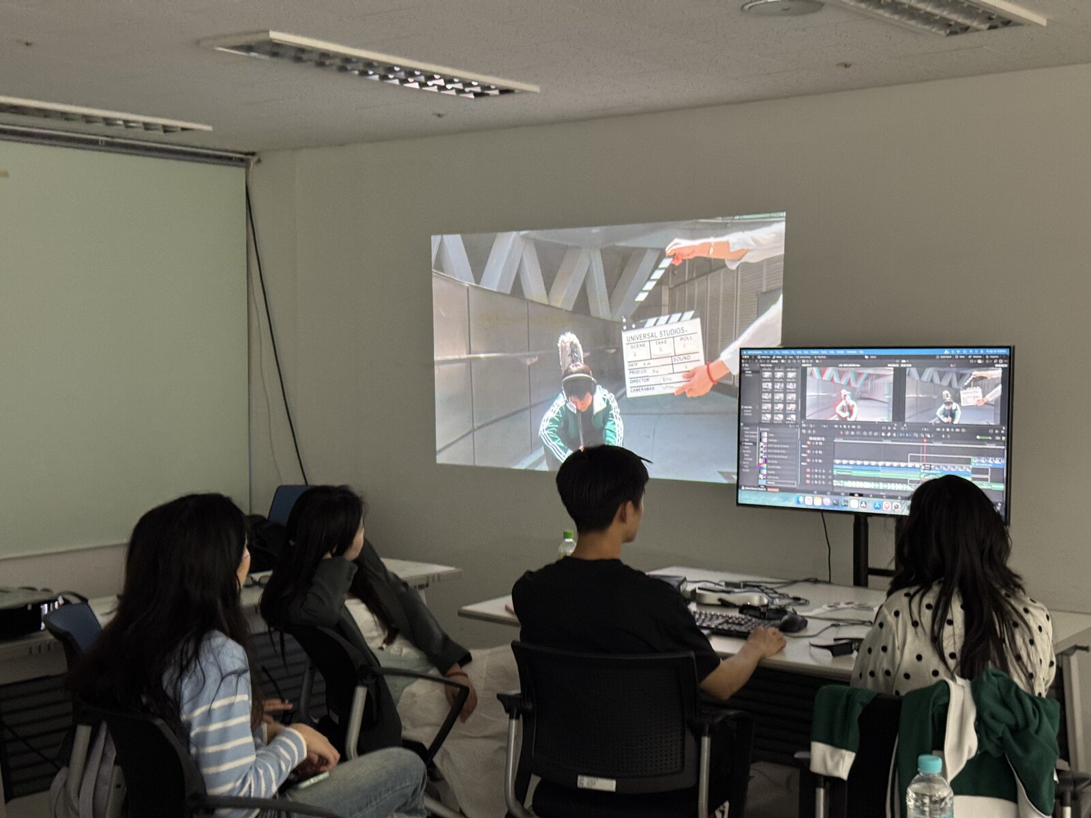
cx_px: 546
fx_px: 1513
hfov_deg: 39.7
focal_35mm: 48
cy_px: 409
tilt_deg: -4.1
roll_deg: -0.9
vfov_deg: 30.3
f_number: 1.78
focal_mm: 6.76
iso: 400
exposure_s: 1/36
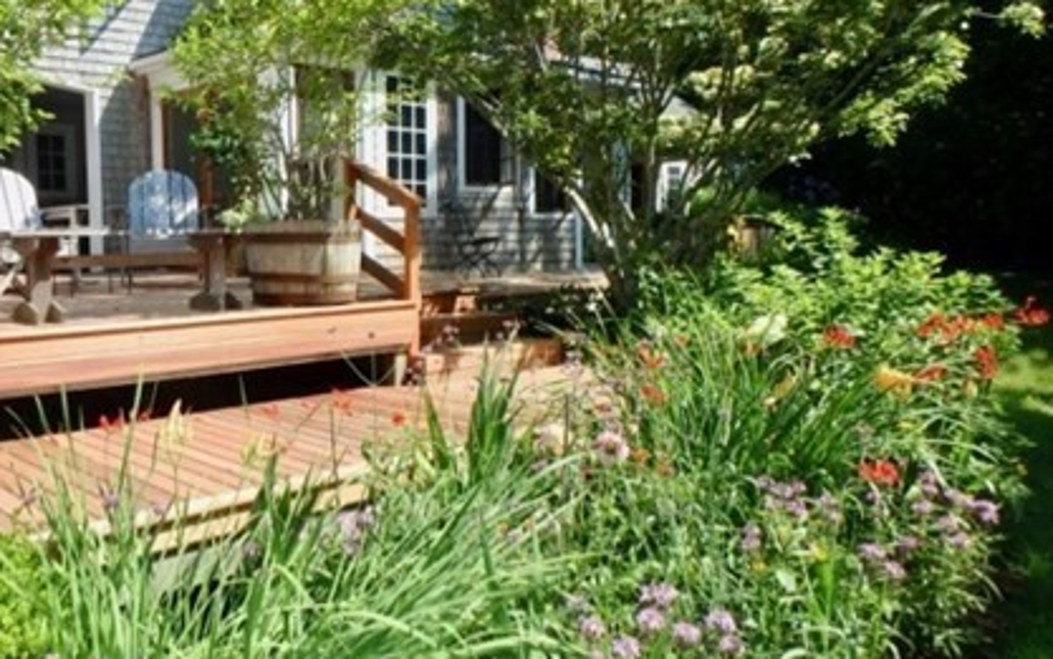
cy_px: 323
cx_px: 330
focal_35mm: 32
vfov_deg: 39.5
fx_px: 919
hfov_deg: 58.0
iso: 125
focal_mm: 3.7
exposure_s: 1/640
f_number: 3.5
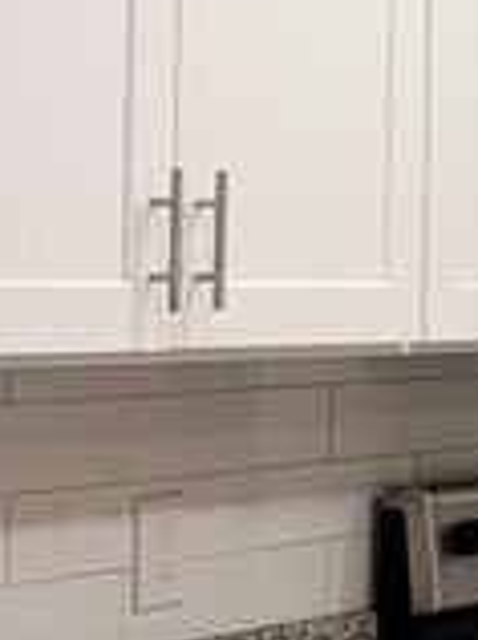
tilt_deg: +2.7
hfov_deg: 8.6
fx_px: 2880
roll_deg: -0.7
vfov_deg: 12.7
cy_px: 194
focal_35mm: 156
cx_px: 1187
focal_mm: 6.76
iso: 125
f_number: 1.78
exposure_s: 1/183
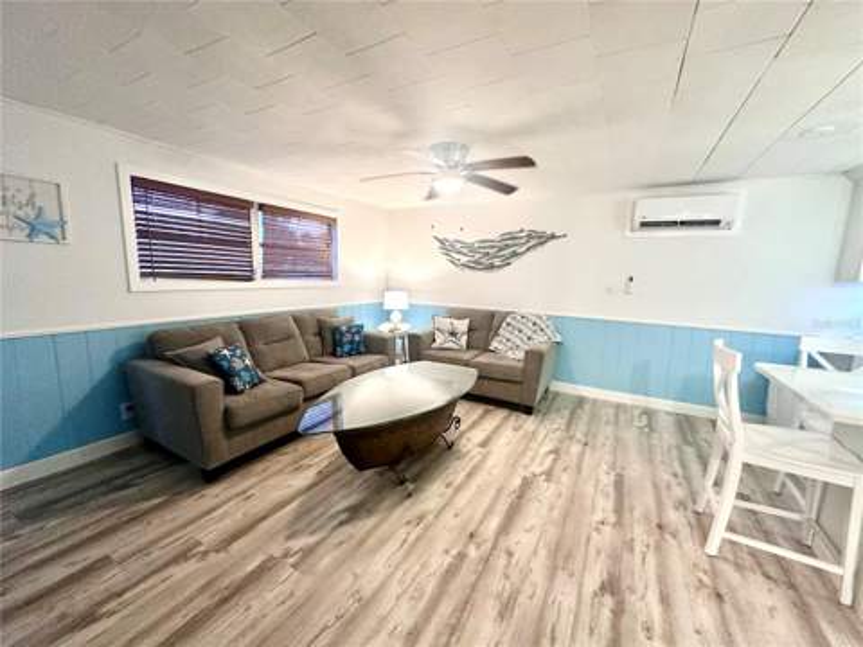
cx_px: 432
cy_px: 324
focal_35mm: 14
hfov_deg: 102.1
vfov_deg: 85.7
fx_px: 349
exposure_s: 1/60
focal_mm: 2.22
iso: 400
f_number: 2.2
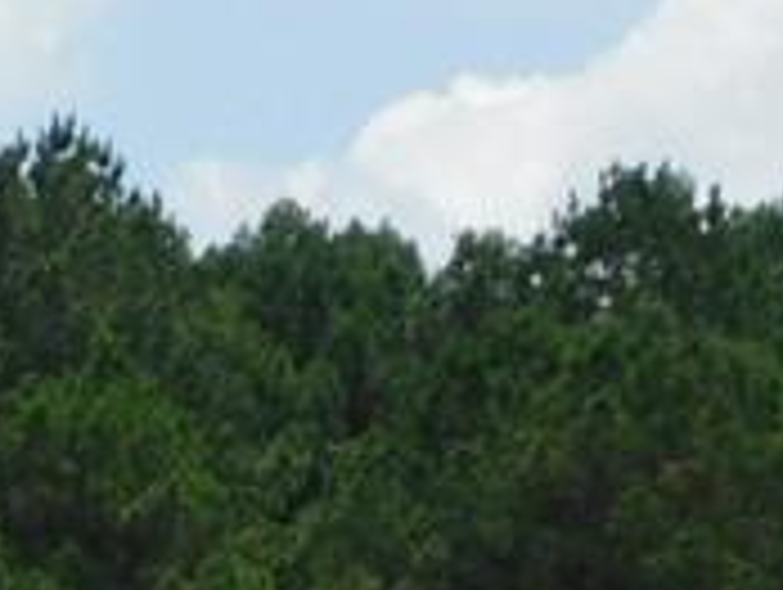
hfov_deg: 4.6
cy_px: 1243
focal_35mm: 417
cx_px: -1179
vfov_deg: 3.5
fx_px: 9445
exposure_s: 1/1000
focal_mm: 12.6
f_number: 4.3
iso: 125
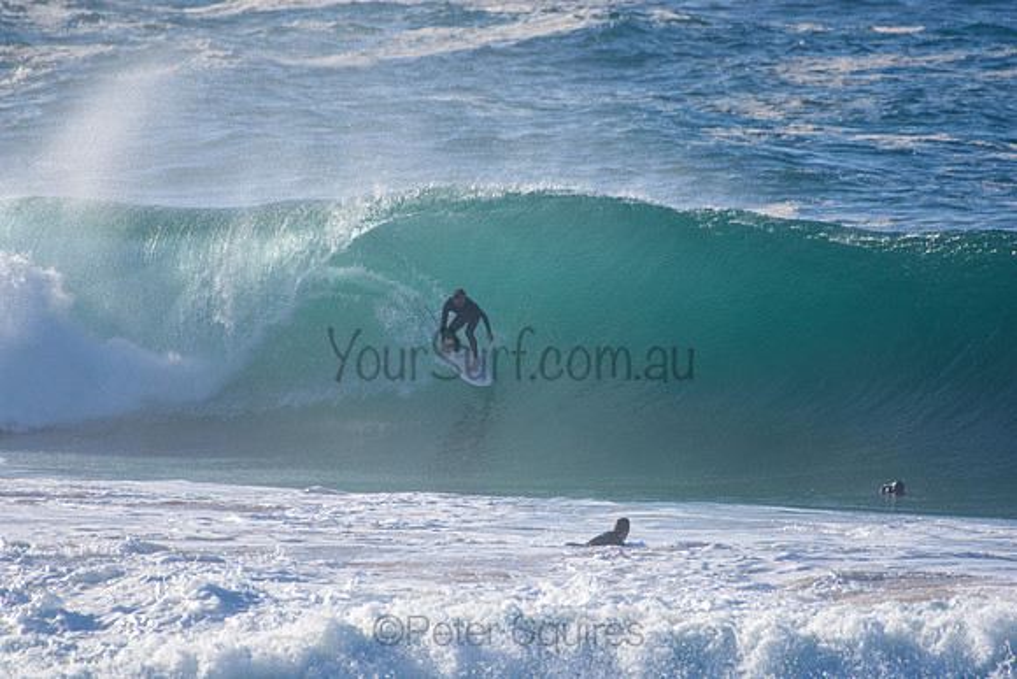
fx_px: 21191
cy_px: 340
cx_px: 508
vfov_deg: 1.8
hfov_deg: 2.7
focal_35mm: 750
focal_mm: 500
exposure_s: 1/2000
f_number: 5.6
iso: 360
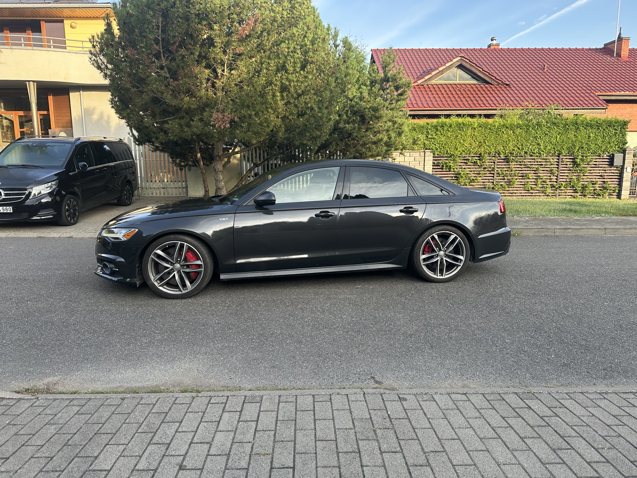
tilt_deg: -9.4
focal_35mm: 24
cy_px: 239
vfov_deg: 56.8
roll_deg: +0.8
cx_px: 318
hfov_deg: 71.6
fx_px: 442
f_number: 1.78
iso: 80
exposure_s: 1/351
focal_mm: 6.86
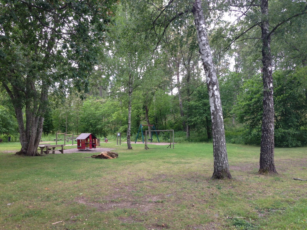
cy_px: 115
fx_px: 293
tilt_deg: +1.7
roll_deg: -1.7
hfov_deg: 55.4
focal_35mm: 33
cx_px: 154
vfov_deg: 42.9
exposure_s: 1/120
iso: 80
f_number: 2.4
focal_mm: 4.12
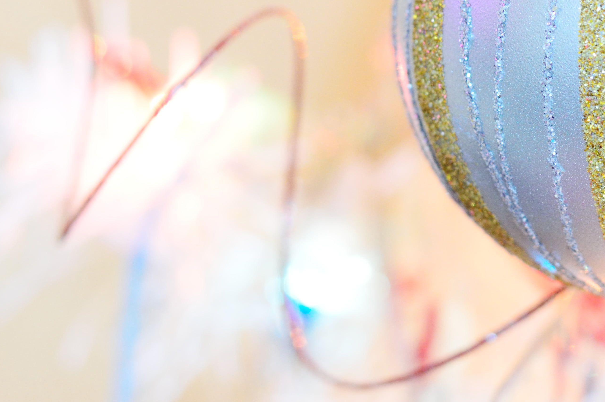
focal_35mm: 177
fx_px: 2972
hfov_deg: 11.5
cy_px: 44
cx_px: 622
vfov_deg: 7.7
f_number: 4
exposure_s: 1/5
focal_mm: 50
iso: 400
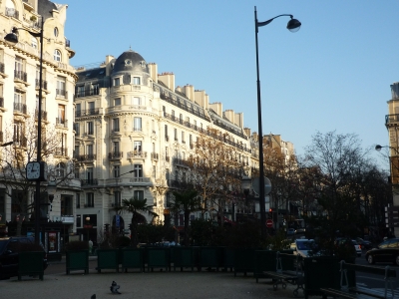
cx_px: 200
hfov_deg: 38.9
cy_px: 150
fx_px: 565
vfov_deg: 29.7
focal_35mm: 49
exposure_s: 1/640
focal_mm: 6.3
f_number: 2.9
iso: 100
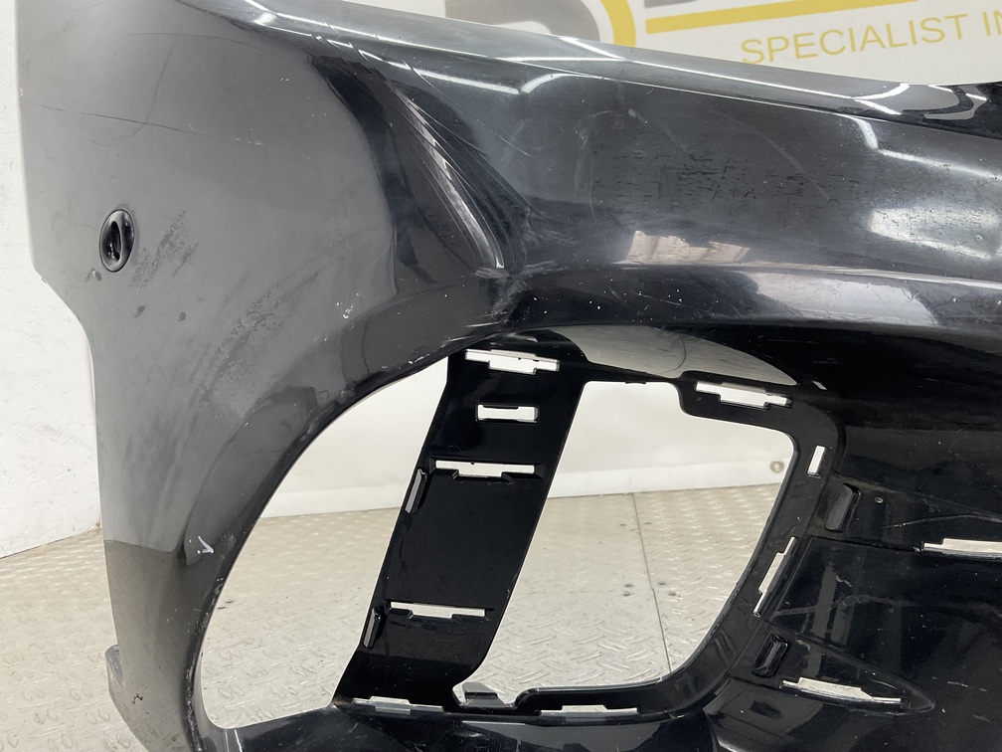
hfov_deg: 61.7
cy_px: 376
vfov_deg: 48.2
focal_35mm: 29
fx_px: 839
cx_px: 501
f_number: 1.8
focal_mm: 3
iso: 50
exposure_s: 1/120
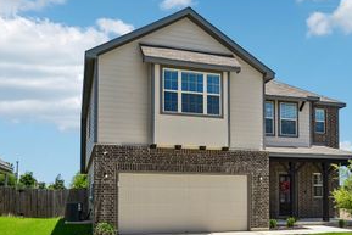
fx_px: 372
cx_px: 223
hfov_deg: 50.1
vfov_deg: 35.1
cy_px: 111
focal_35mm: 38
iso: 400
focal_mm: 22
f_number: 8
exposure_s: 1/800
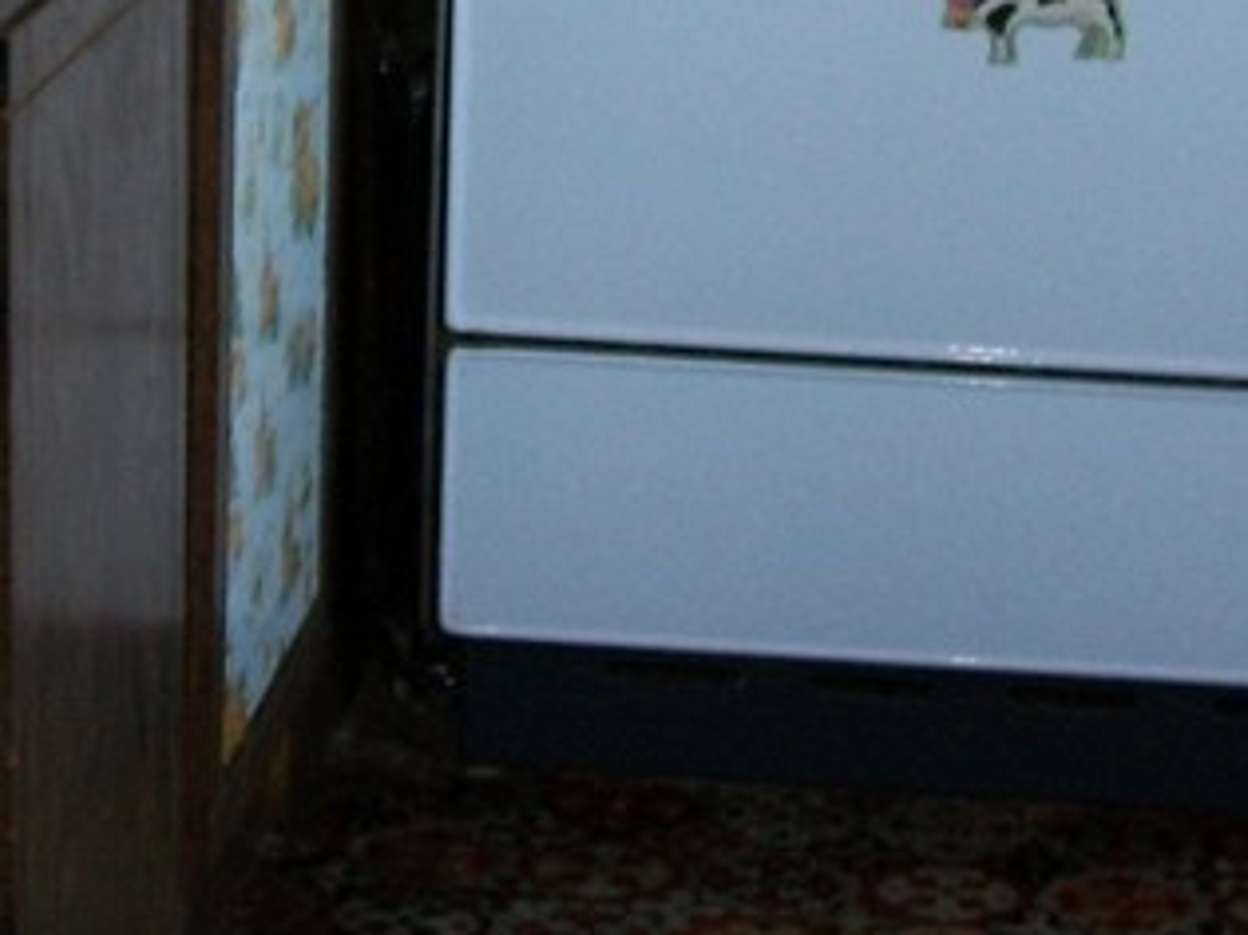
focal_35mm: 117
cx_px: 404
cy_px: -67
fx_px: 4217
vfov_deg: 12.5
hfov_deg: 16.8
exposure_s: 1/30
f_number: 2.7
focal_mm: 6
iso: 80
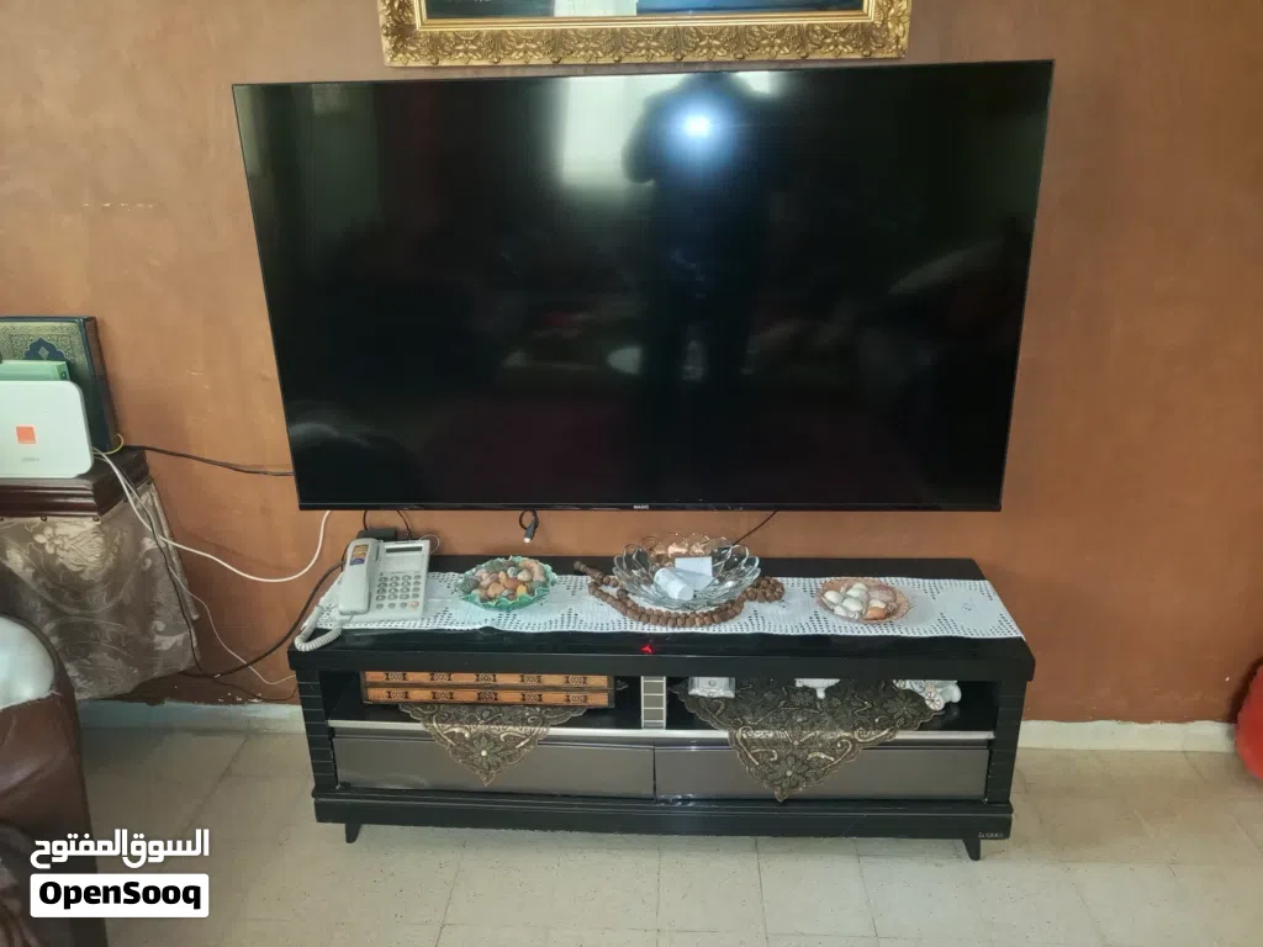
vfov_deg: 54.9
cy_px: 474
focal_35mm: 25
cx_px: 632
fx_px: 912
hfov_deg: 69.4
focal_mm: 4.69
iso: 4915
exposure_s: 1/20
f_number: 1.79
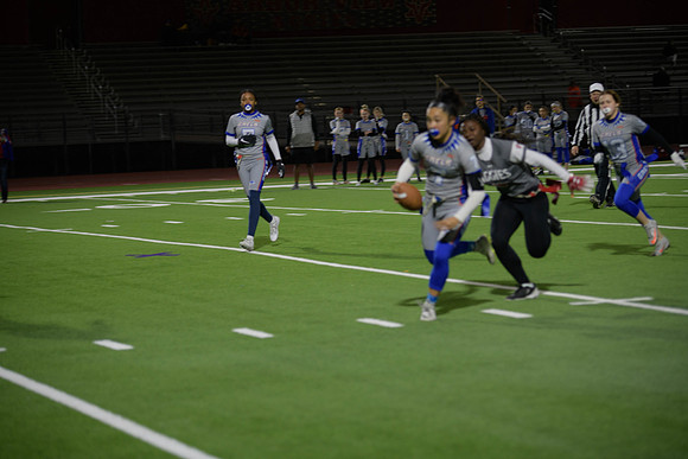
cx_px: 344
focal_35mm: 120
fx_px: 2294
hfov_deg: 17.1
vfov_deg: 11.4
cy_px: 230
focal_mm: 120
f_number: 2.8
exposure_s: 1/200
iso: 560
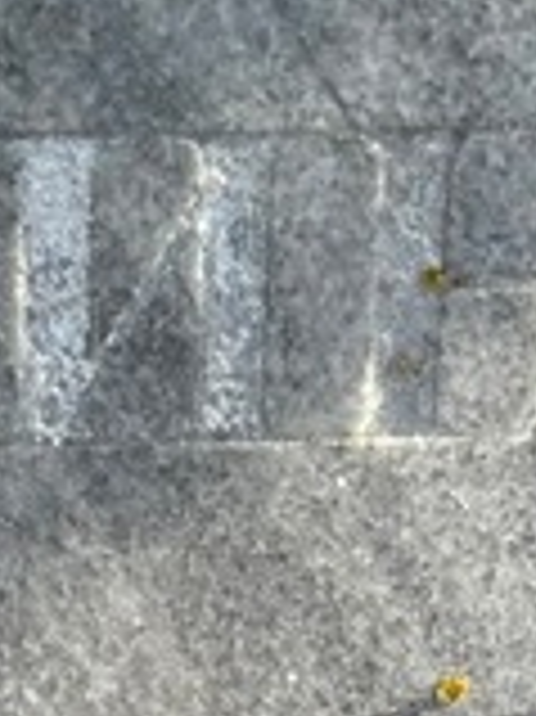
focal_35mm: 131
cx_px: 36
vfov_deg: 13.9
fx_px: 2708
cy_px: 1166
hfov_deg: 11.2
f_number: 1.5
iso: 50
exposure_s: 1/662
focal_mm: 5.7
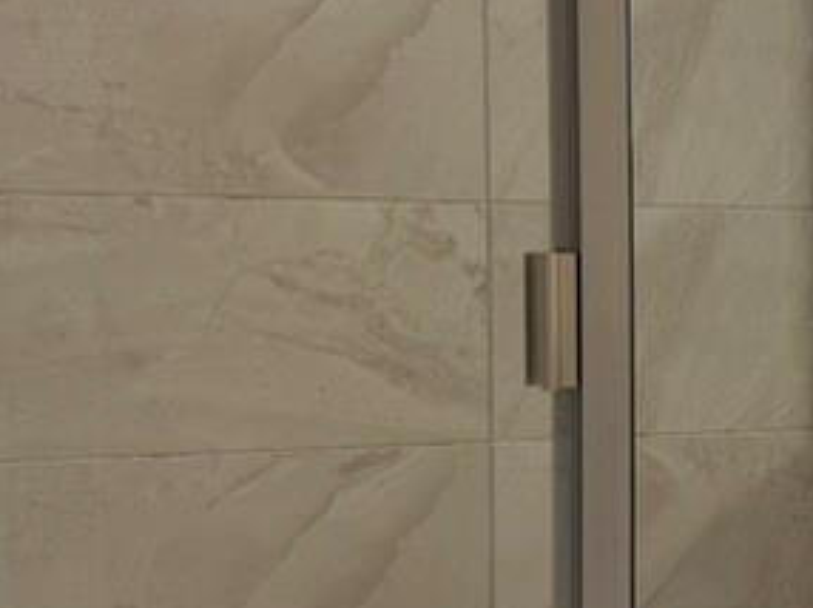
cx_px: 1043
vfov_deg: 17.1
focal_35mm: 86
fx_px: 2018
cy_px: 378
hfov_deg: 20.8
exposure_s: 1/161
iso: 100
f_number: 1.78
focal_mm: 6.76
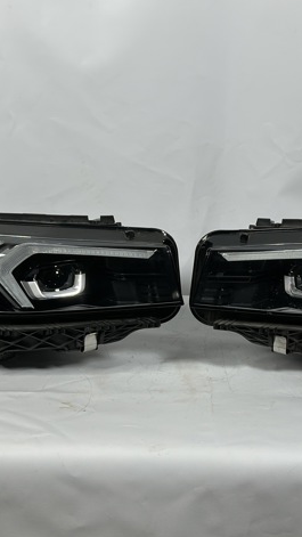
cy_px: 265
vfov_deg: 29.7
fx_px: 1011
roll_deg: -0.6
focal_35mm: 71
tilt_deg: -16.8
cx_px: 178
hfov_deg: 17.0
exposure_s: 1/100
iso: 64
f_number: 1.78
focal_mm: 6.86
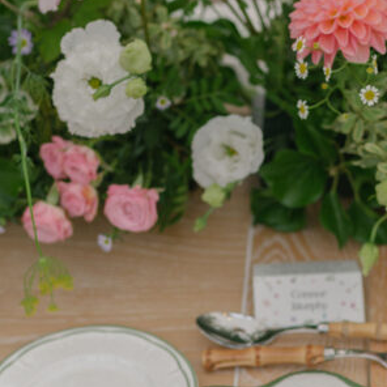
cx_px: 301
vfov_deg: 16.7
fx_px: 1303
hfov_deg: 16.8
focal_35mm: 103
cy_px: 329
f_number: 1.6
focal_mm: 35
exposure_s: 1/1000
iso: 100
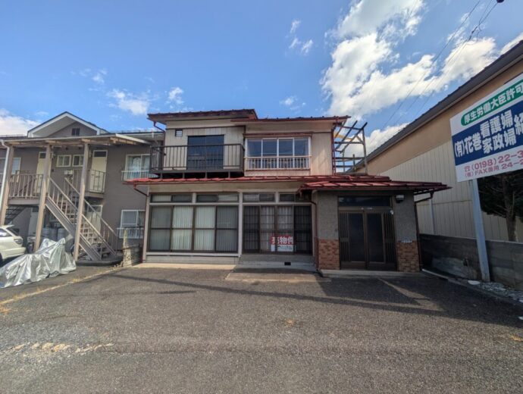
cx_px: 262
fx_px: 182
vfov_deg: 94.7
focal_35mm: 12
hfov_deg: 110.4
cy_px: 197
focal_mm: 2.02
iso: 50
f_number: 1.7
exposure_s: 1/3247
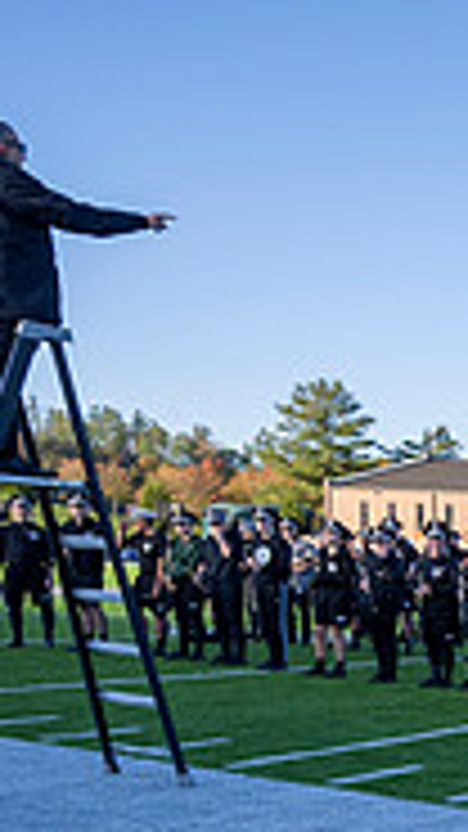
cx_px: 945
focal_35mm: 46
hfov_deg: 17.8
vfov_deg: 41.6
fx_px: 1015
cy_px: 722
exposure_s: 1/500
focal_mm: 14
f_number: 4.5
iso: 160
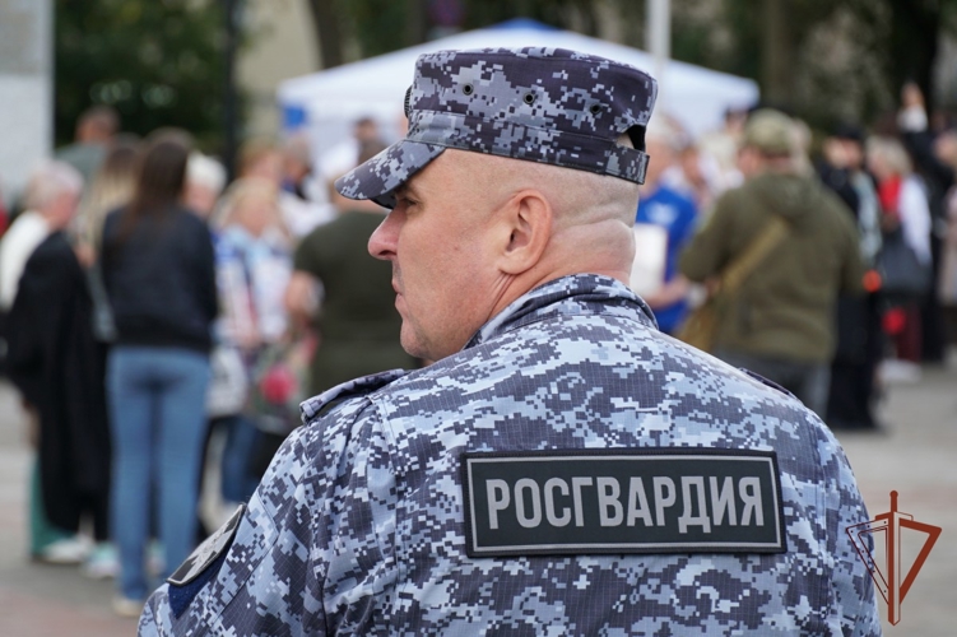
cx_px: 478
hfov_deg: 12.6
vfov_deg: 8.4
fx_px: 4344
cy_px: 318
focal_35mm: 164
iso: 200
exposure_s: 1/200
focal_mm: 109
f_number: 5.6
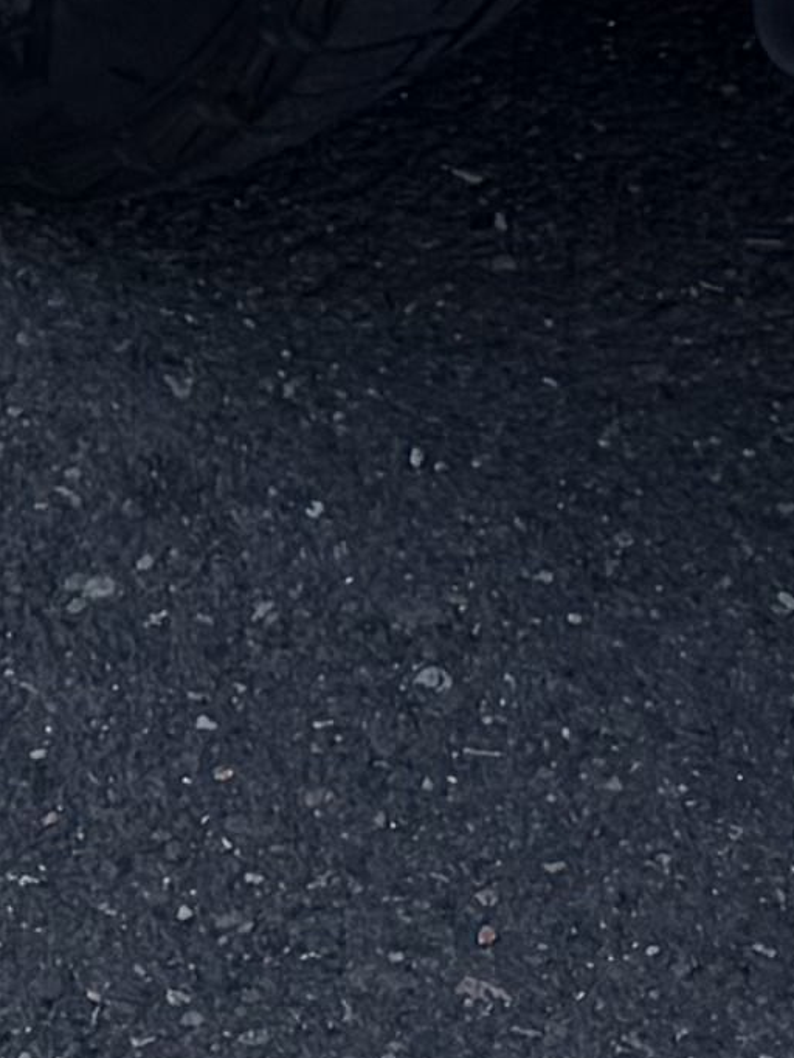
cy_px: -2074
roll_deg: -0.6
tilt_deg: -19.9
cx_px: 60
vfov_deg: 8.4
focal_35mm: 201
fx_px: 6143
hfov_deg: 7.4
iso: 80
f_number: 1.78
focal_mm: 6.76
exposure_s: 1/822
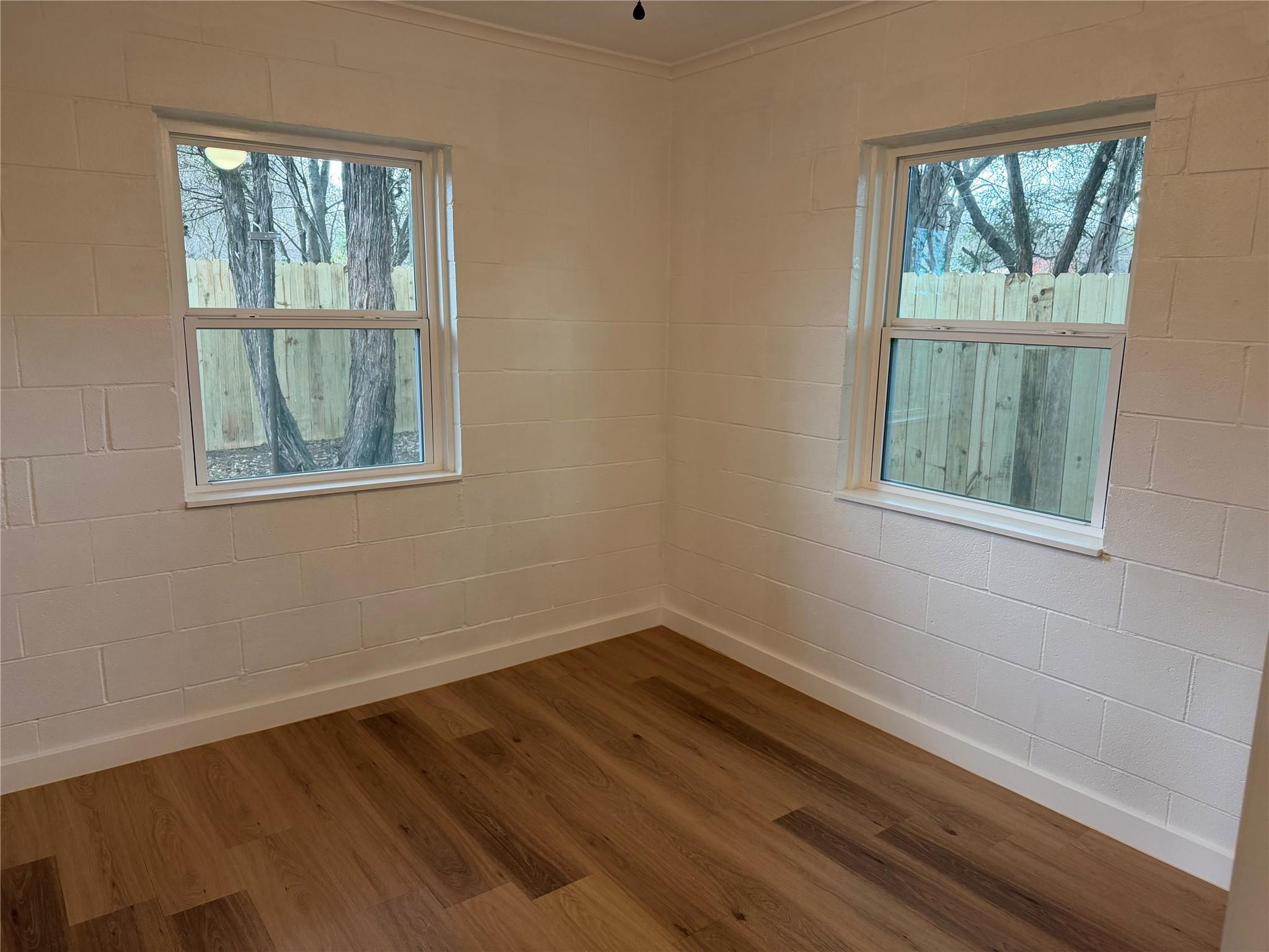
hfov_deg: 71.6
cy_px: 476
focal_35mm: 24
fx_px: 880
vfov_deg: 56.8
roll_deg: +0.0
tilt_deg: -9.8
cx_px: 634
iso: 200
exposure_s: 1/60
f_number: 1.78
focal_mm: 6.76
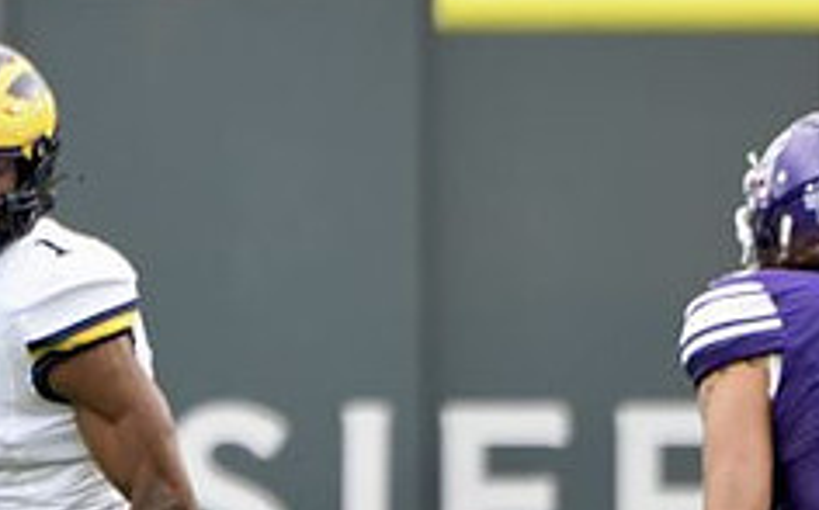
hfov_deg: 1.4
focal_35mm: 1505
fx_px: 33560
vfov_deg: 0.9
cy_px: 531
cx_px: 139
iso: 1250
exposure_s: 1/1000
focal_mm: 400
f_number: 5.6
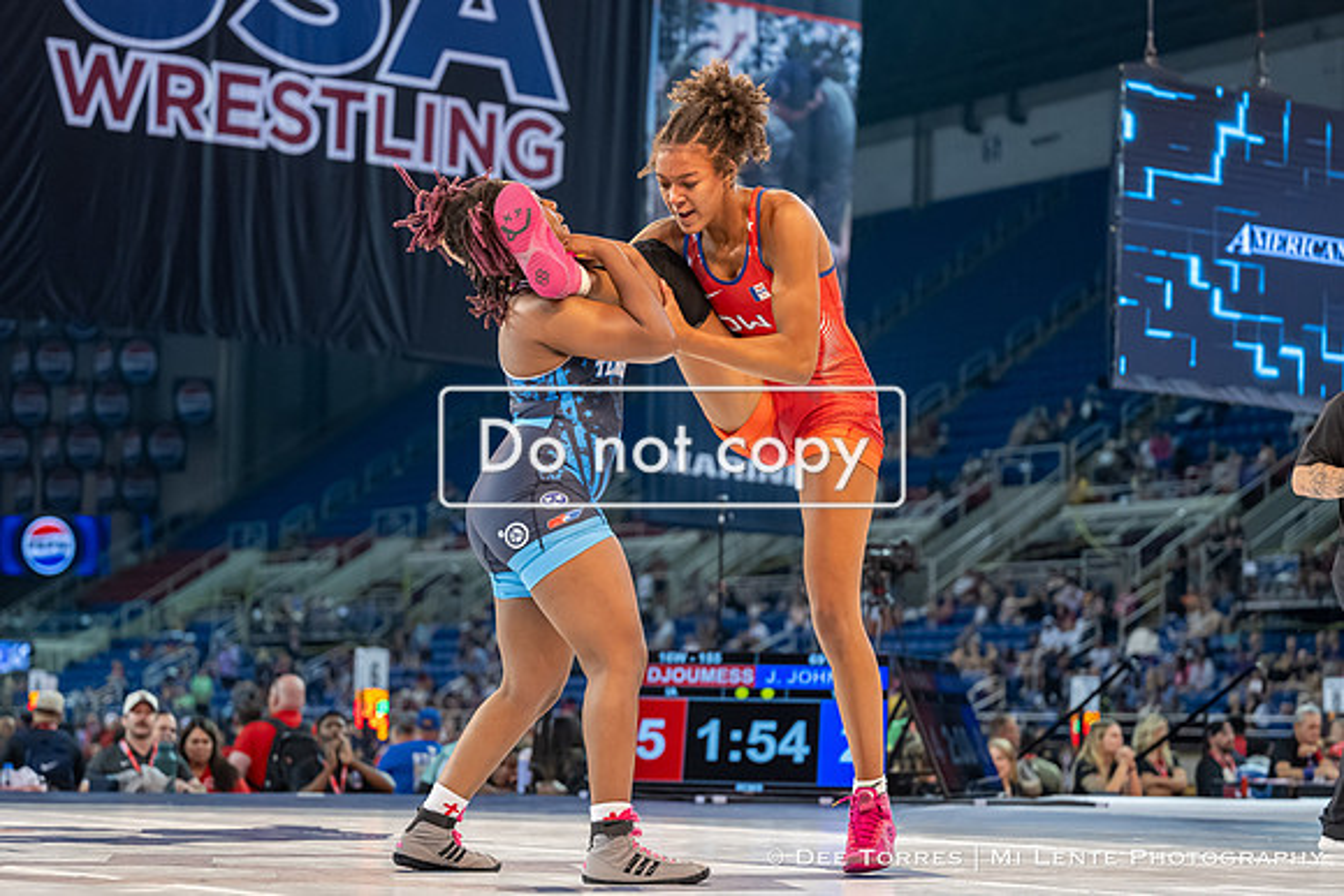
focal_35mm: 87
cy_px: 470
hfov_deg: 23.4
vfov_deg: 15.8
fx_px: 3237
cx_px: 620
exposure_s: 1/800
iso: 3200
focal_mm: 70
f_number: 2.8
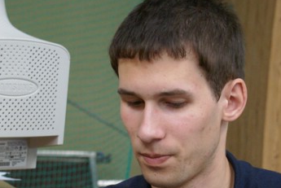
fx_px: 1071
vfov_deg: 10.0
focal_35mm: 137
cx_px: 113
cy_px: 173
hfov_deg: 14.9
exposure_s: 1/60
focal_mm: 45
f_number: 5.6
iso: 800
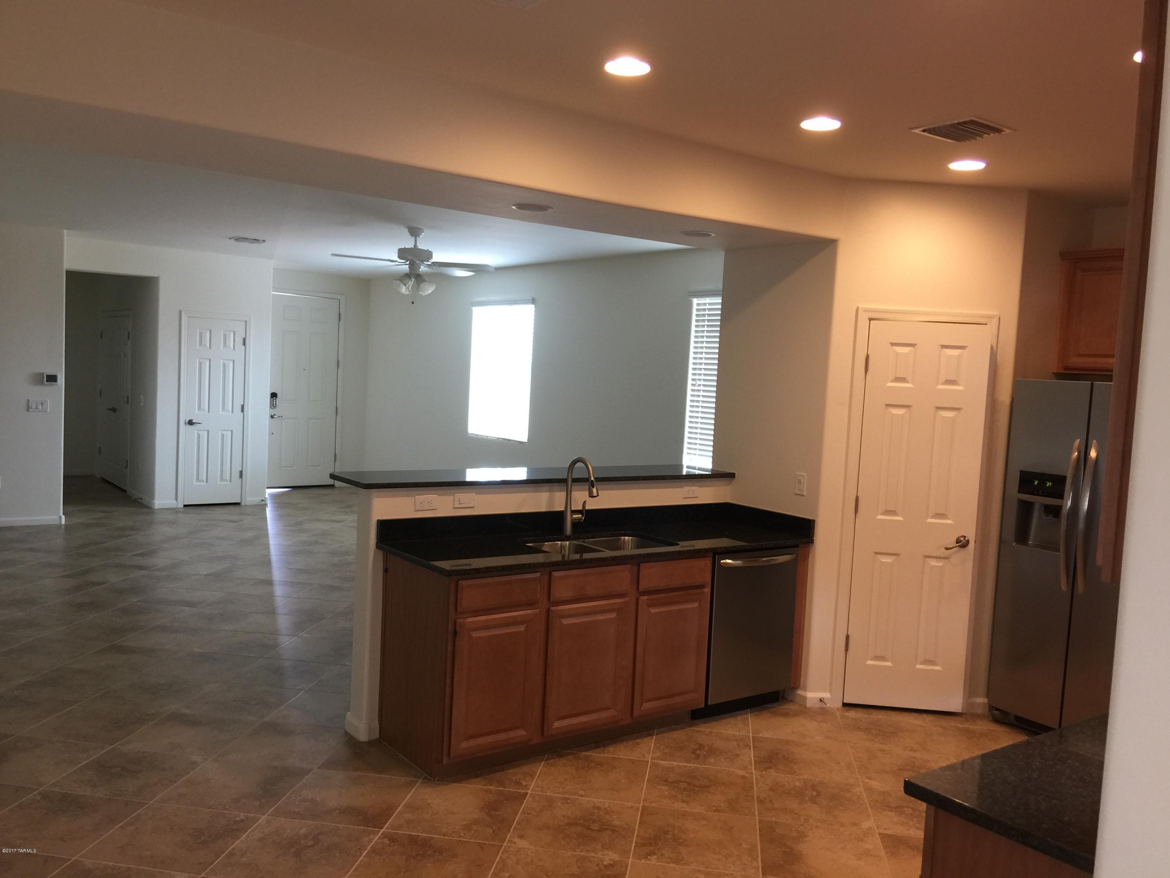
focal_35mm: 29
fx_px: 980
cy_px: 439
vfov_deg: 48.2
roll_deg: -2.4
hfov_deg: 61.7
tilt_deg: -5.1
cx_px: 585
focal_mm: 4.15
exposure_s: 1/15
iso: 40
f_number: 2.2
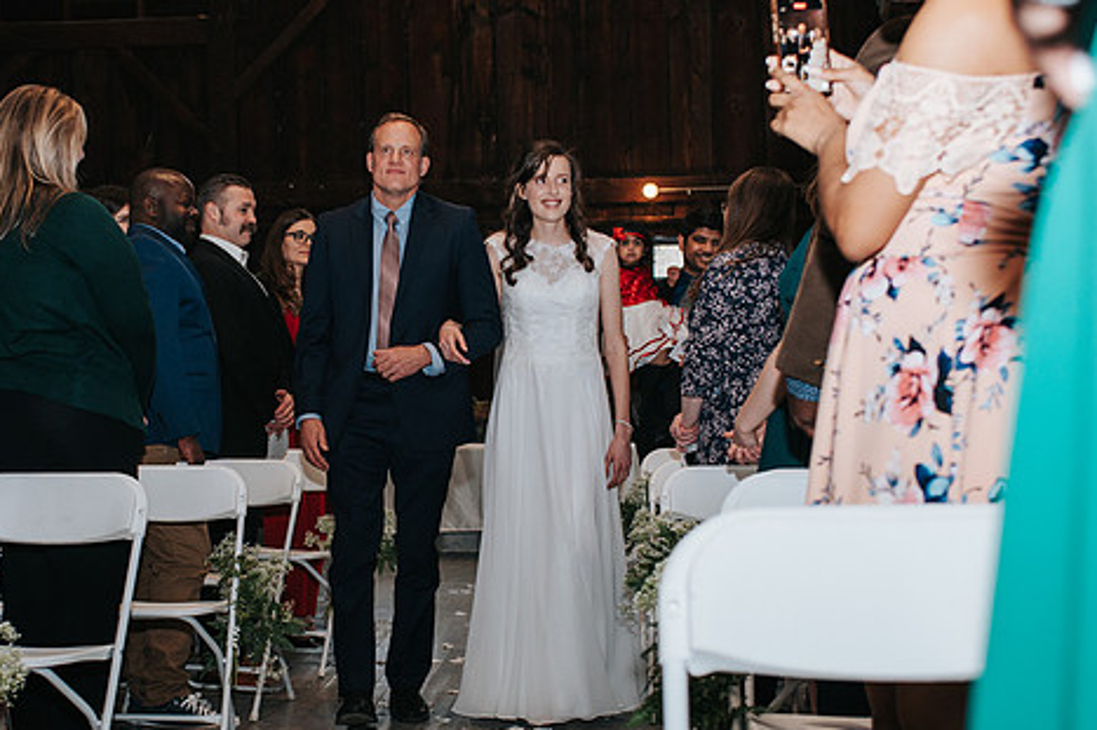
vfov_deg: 24.6
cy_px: 438
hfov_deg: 35.9
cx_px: 377
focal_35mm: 55
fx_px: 1675
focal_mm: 35
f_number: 3.2
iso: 1000
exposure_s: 1/200
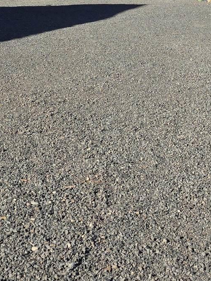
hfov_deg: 18.6
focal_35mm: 79
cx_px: 145
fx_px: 642
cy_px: -67
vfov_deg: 22.5
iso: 80
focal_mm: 6.3
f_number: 1.7
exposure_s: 1/4434
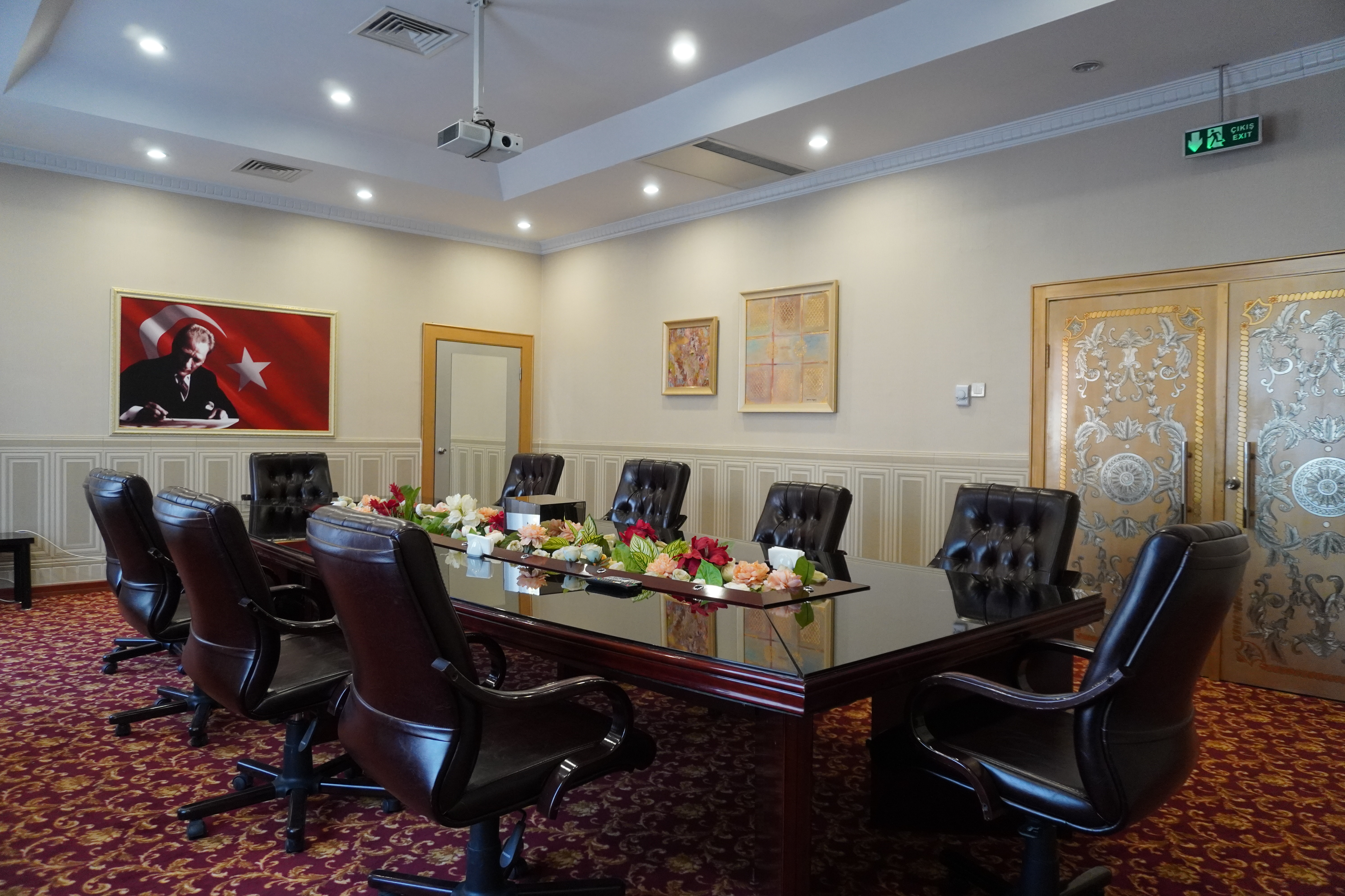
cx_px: 672
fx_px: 897
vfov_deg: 53.1
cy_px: 448
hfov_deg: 73.7
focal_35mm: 24
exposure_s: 1/160
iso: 2000
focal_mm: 16
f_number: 3.5
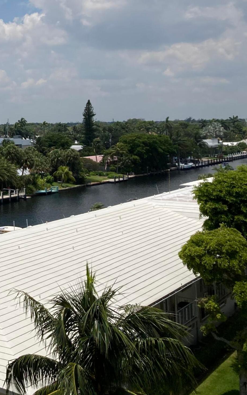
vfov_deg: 34.6
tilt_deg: +0.7
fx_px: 625
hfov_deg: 19.7
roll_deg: +0.7
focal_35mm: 58
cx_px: -114
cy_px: 117
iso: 25
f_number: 1.8
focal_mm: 3.99
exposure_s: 1/4878
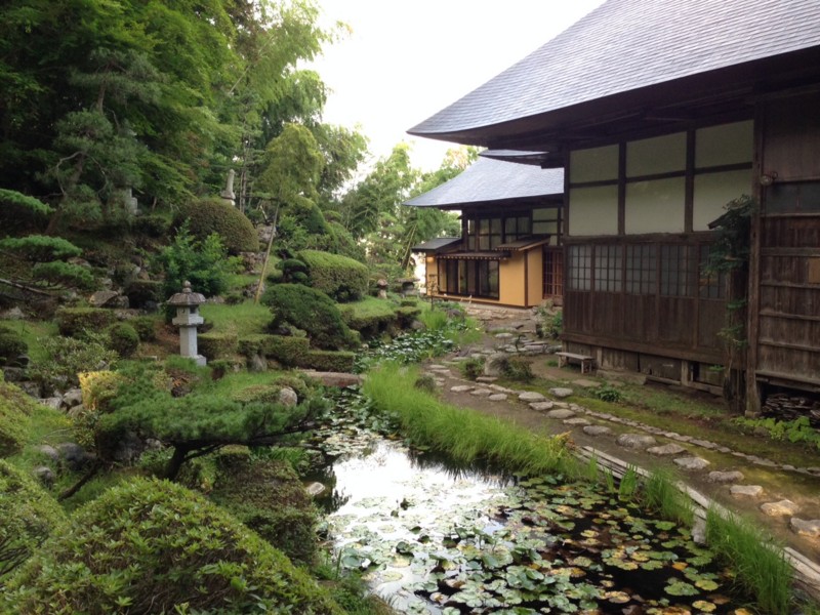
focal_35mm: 33
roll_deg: +1.5
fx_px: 782
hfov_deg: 55.4
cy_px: 308
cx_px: 410
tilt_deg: -7.5
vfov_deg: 42.9
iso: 80
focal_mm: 4.12
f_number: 2.4
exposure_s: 1/120
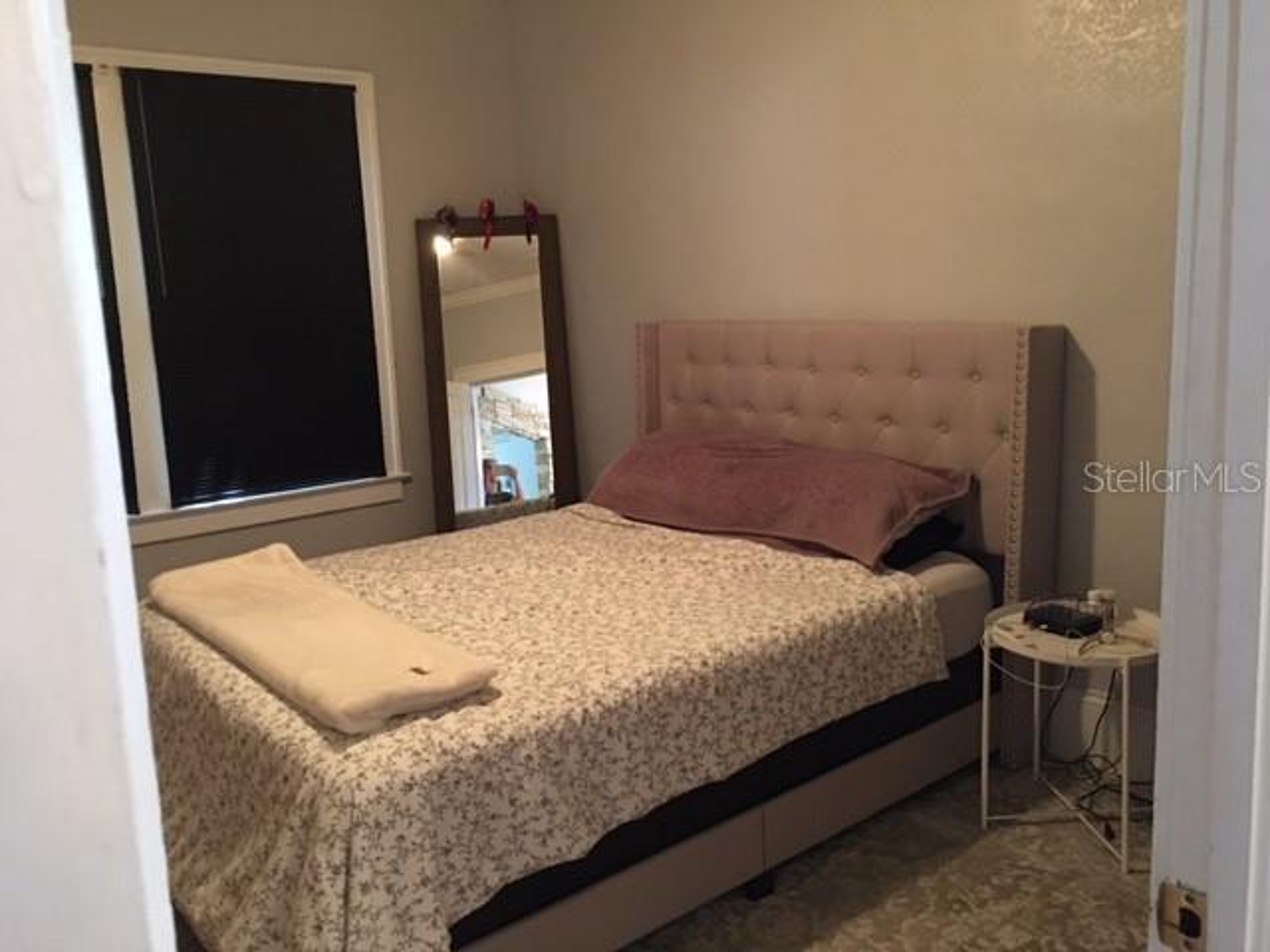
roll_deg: +2.6
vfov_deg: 48.2
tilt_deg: -8.7
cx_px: 635
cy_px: 476
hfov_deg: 61.7
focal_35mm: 29
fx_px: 1064
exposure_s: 1/4
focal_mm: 4.15
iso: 80
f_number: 2.2
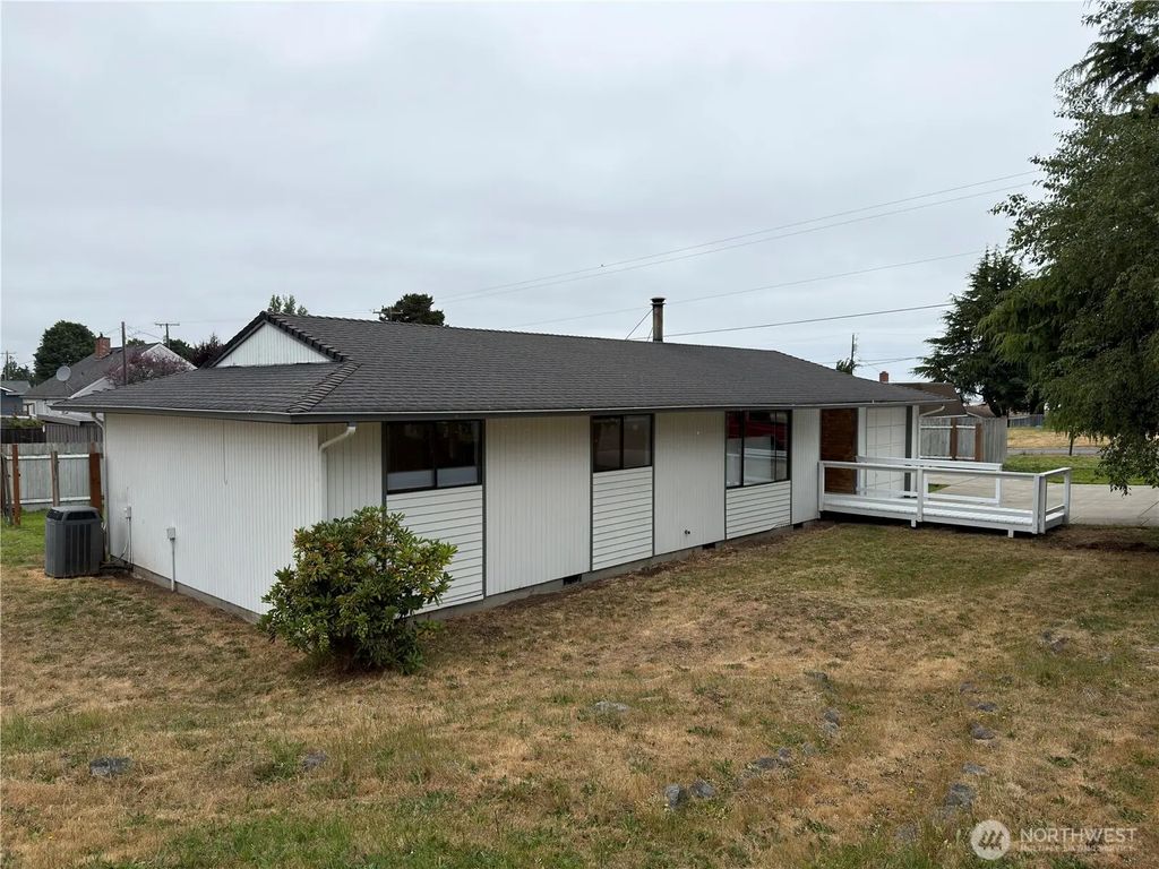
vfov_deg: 56.8
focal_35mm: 24
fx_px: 804
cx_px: 580
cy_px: 434
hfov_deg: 71.6
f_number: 1.78
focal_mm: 6.76
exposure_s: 1/1330
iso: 64
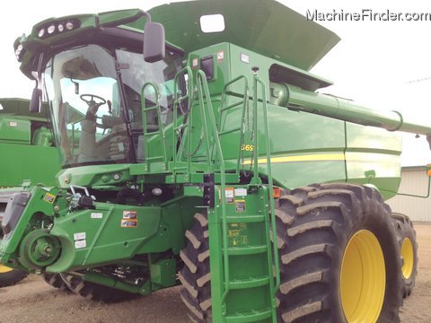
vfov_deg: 40.7
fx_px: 436
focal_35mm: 35
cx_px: 216
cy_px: 162
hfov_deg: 52.6
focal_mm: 4.28
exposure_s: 1/330
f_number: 2.4
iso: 64
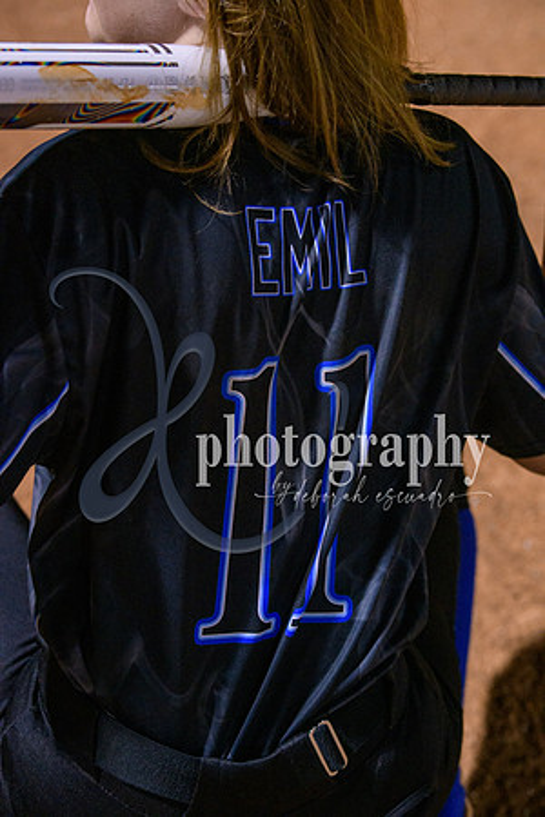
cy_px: 408
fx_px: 1589
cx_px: 272
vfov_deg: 28.8
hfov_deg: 19.5
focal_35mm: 70
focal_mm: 70
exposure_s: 1/250
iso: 4000
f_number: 5
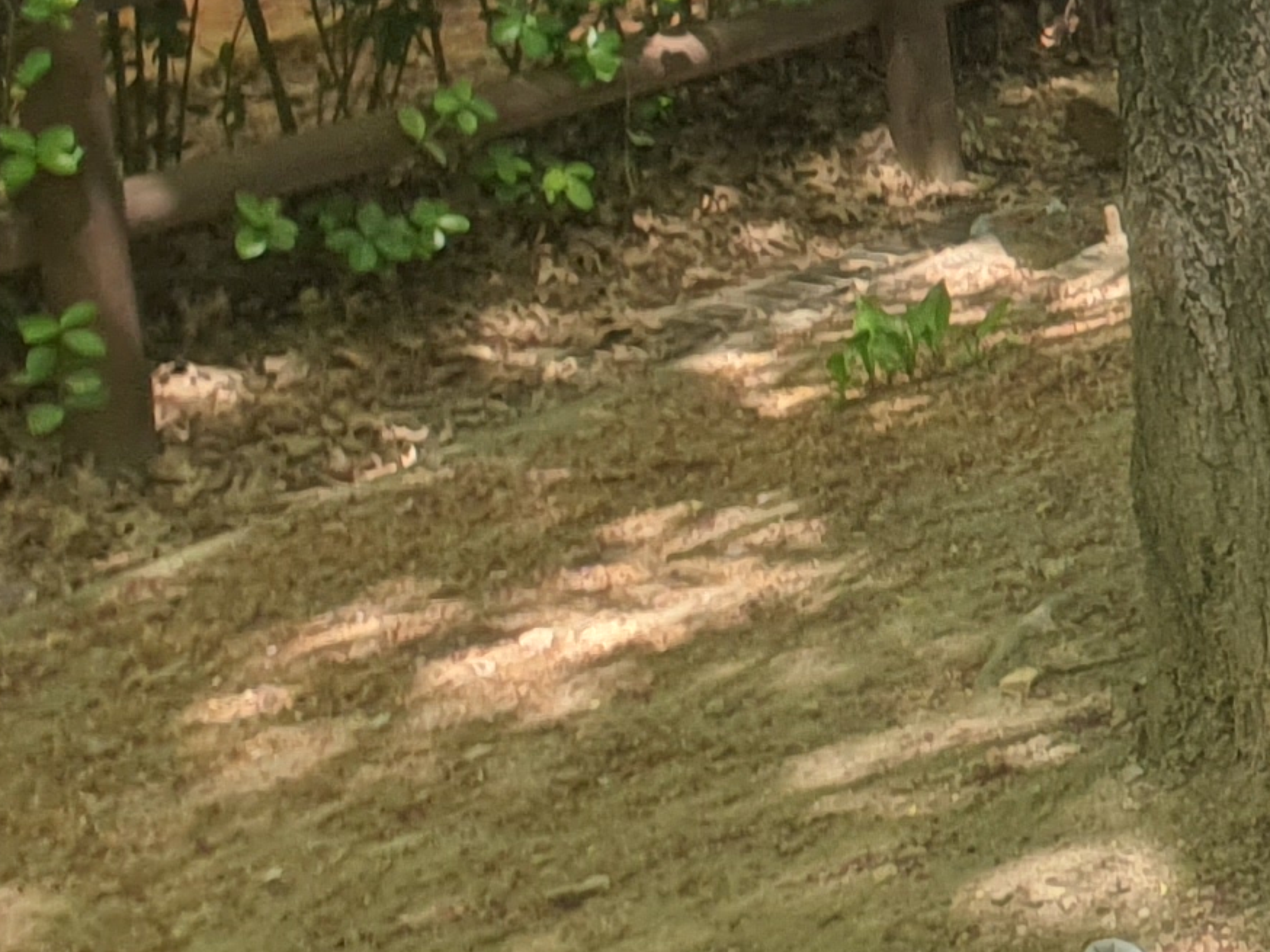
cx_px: 2902
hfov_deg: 13.1
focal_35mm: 120
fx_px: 4401
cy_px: 23
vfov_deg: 12.2
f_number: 2.4
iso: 50
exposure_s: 1/313
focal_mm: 4.3
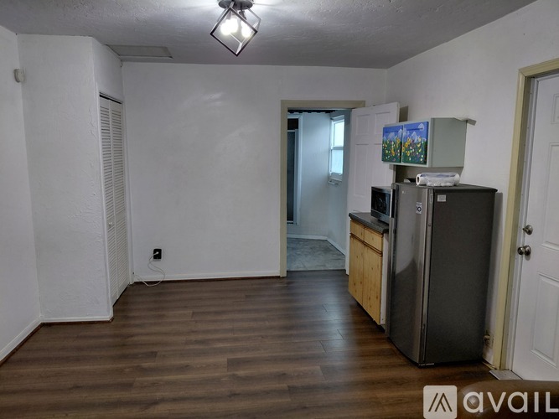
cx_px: 280
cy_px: 210
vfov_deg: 54.9
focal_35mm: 25
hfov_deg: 69.4
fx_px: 404
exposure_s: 1/60
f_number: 1.8
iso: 200
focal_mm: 4.69
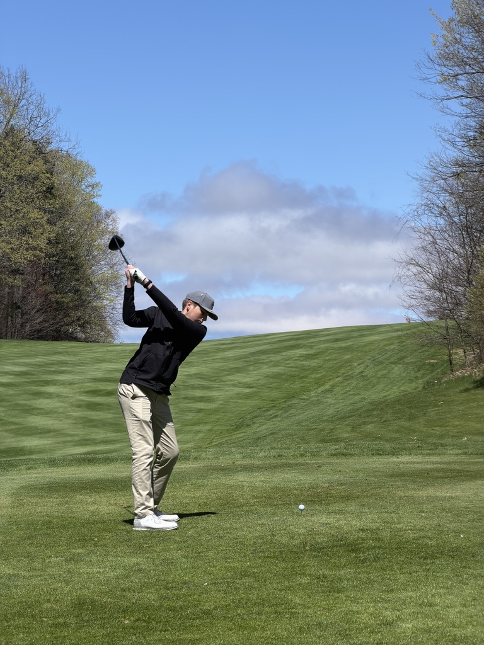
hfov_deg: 14.8
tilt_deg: +2.8
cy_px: 322
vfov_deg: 19.6
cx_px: 242
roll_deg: +0.6
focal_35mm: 100
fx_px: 1864
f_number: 2.8
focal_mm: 16.89
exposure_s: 1/809
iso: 25
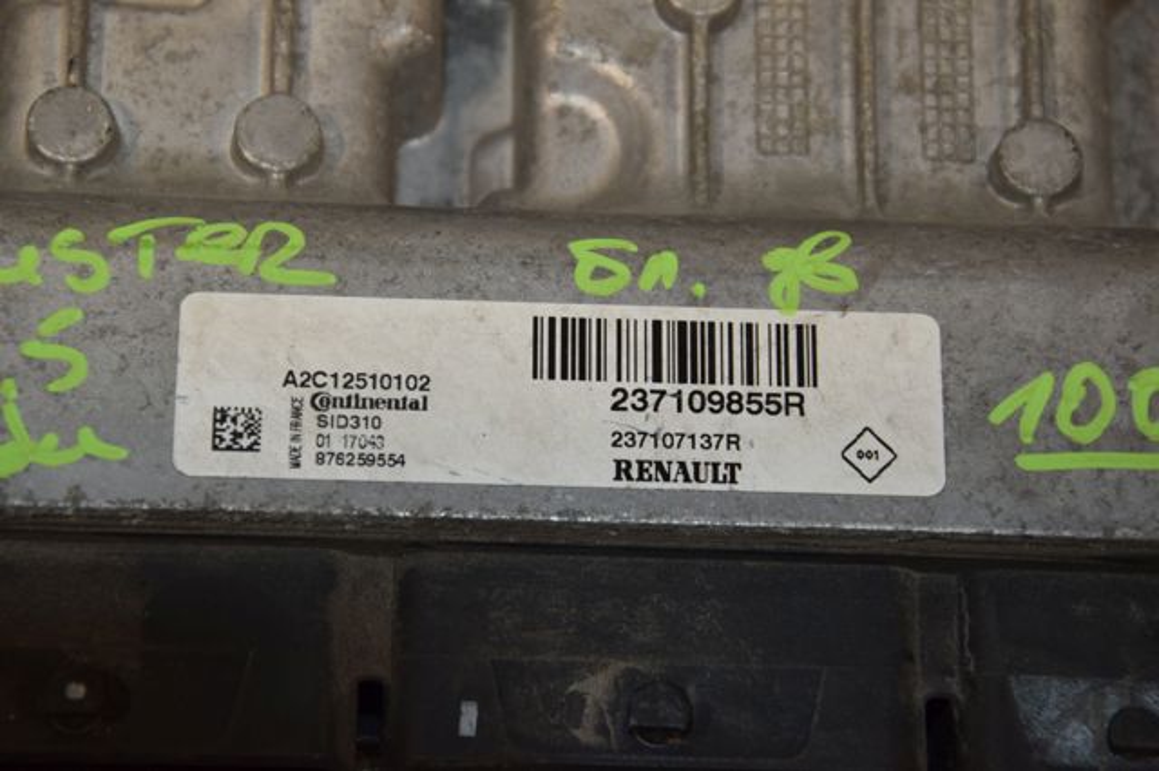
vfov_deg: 8.7
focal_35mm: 158
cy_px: 386
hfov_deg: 13.0
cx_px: 580
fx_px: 5068
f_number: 8
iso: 800
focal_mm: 105
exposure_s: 1/200
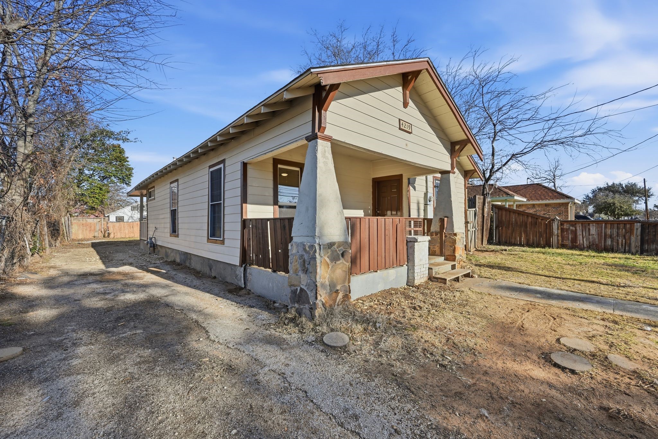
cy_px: 220
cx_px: 329
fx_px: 256
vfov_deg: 81.2
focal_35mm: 14
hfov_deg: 104.3
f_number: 11
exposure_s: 1/400
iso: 100
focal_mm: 14
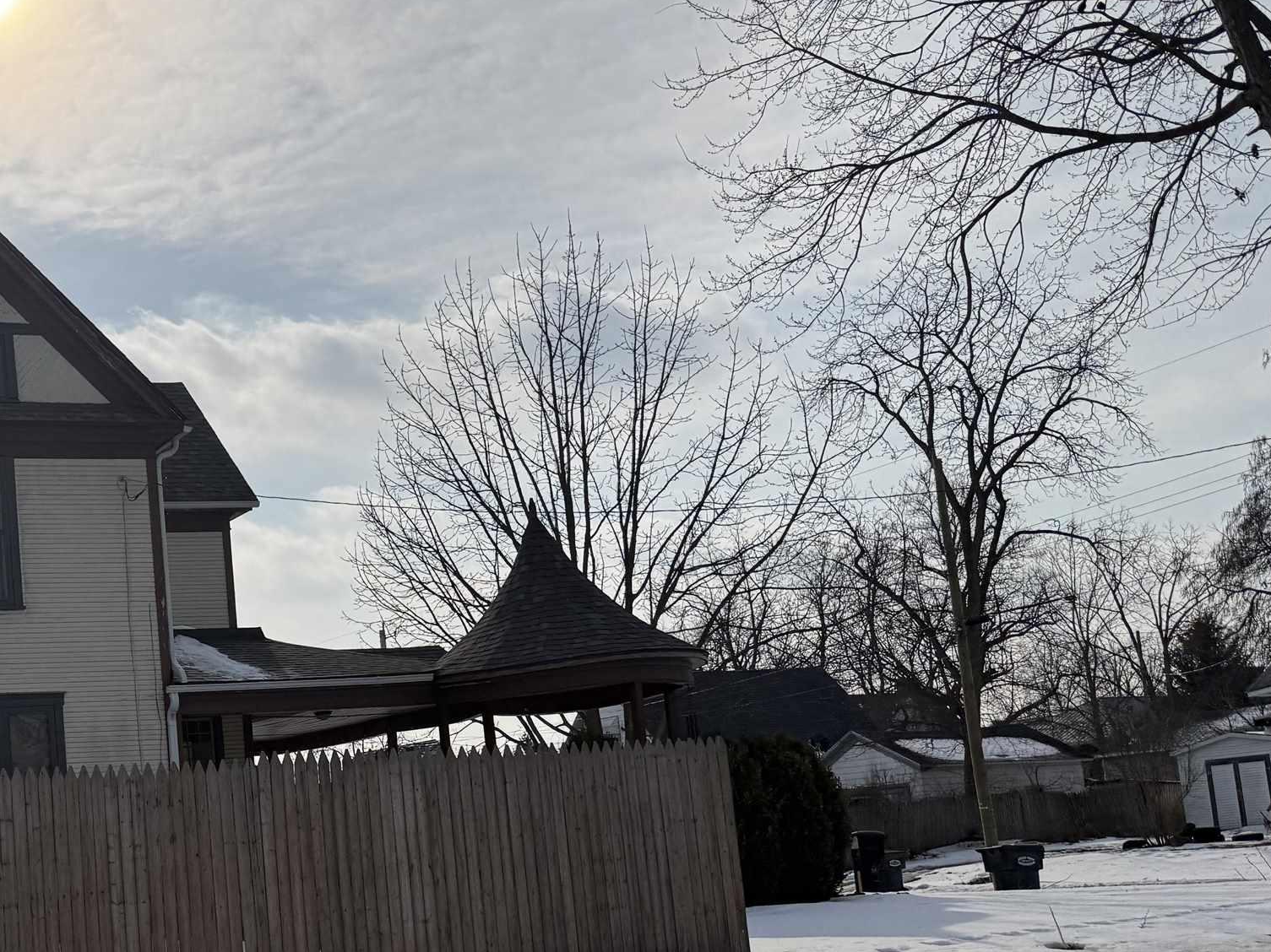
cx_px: 40
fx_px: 1799
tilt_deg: +10.8
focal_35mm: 49
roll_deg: +1.8
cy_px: 603
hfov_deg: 35.7
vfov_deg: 29.5
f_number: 1.78
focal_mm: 6.76
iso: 64
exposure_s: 1/17544
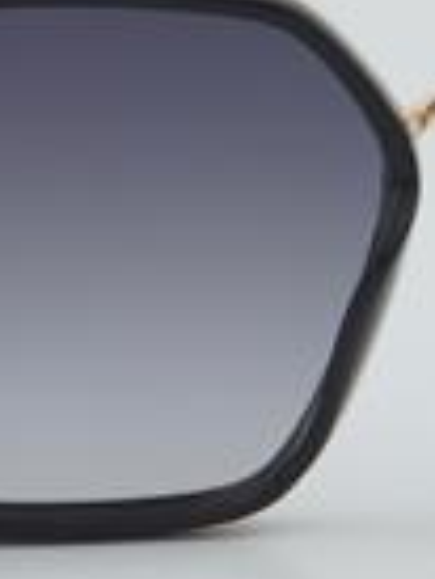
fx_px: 3871
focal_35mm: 231
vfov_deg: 8.5
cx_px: 494
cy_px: 262
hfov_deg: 6.4
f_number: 29
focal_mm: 55
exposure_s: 1/4
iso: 100
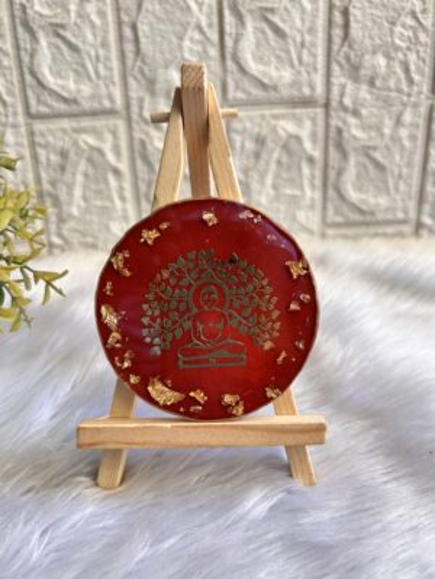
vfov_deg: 67.3
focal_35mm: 26
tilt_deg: -25.8
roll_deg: +2.8
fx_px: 436
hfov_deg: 53.1
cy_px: 290
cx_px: 218
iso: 100
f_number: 1.5
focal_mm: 5.7
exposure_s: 1/50
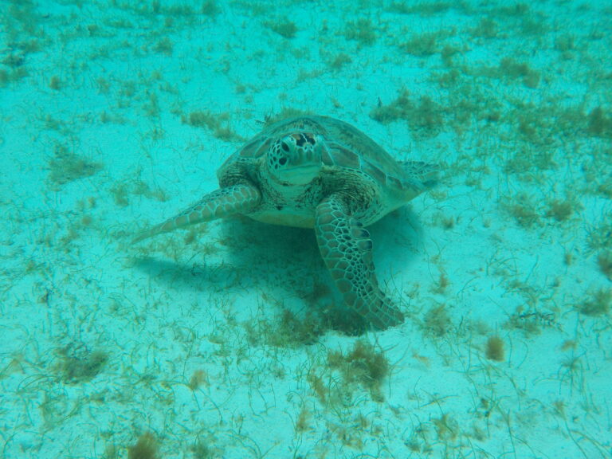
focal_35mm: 30
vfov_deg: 46.8
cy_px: 230
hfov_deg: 60.0
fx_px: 530
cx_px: 306
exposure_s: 1/800
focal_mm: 4.1
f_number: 3.3
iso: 125
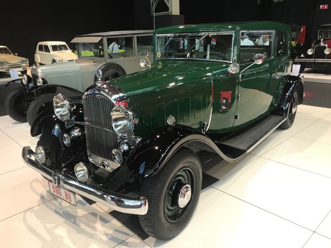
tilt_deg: -18.1
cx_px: 166
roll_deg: +2.2
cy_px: 124
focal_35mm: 28
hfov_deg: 63.4
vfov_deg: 49.8
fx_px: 268
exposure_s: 1/25
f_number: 1.8
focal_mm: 3.99
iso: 40
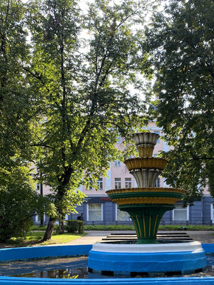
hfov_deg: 33.3
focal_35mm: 43
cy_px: 219
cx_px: 145
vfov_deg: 42.3
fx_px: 355
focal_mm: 4.25
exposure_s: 1/335
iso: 32
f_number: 1.8
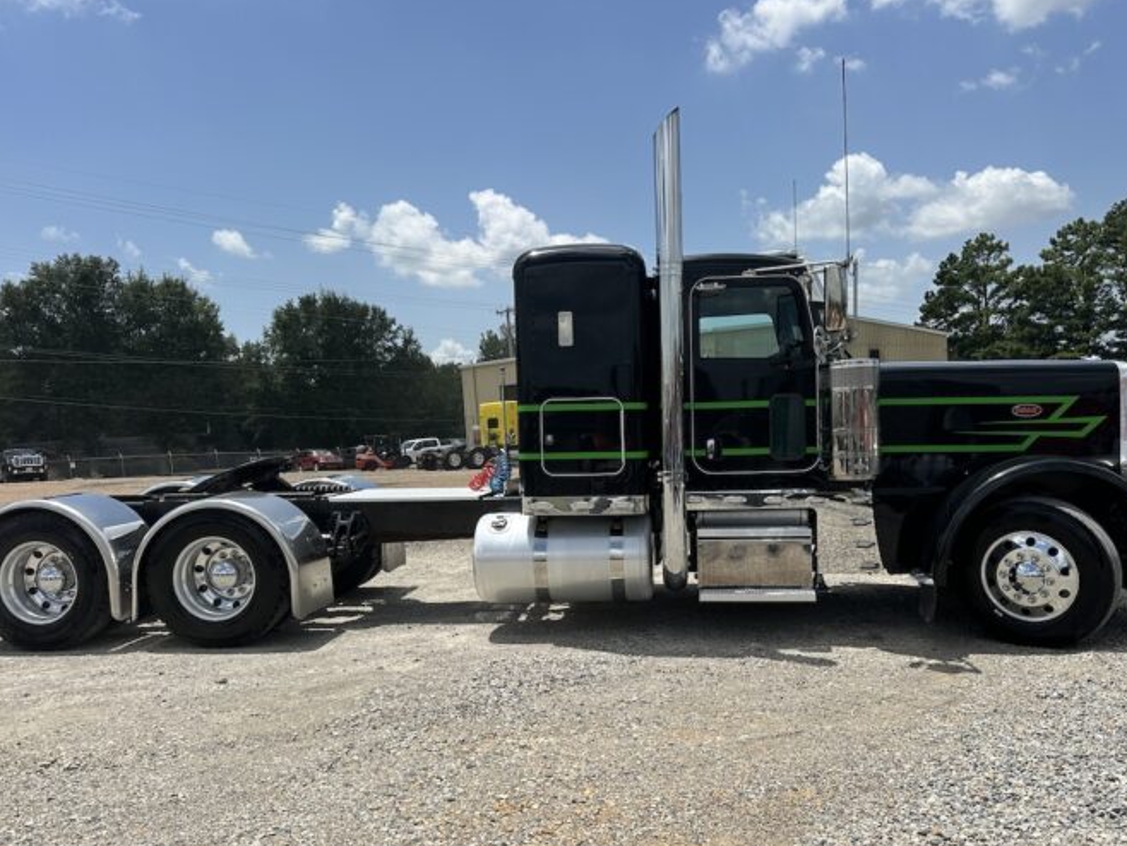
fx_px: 912
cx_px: 603
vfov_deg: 49.7
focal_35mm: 28
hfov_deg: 63.4
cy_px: 461
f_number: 1.78
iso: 80
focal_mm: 6.86
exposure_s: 1/6211
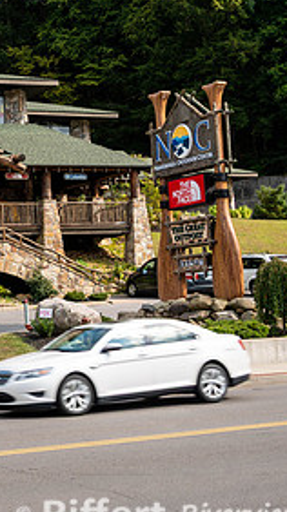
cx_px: -105
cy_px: 195
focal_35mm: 82
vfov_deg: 25.9
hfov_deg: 14.0
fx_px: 1113
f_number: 8
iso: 100
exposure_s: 1/100
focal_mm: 38
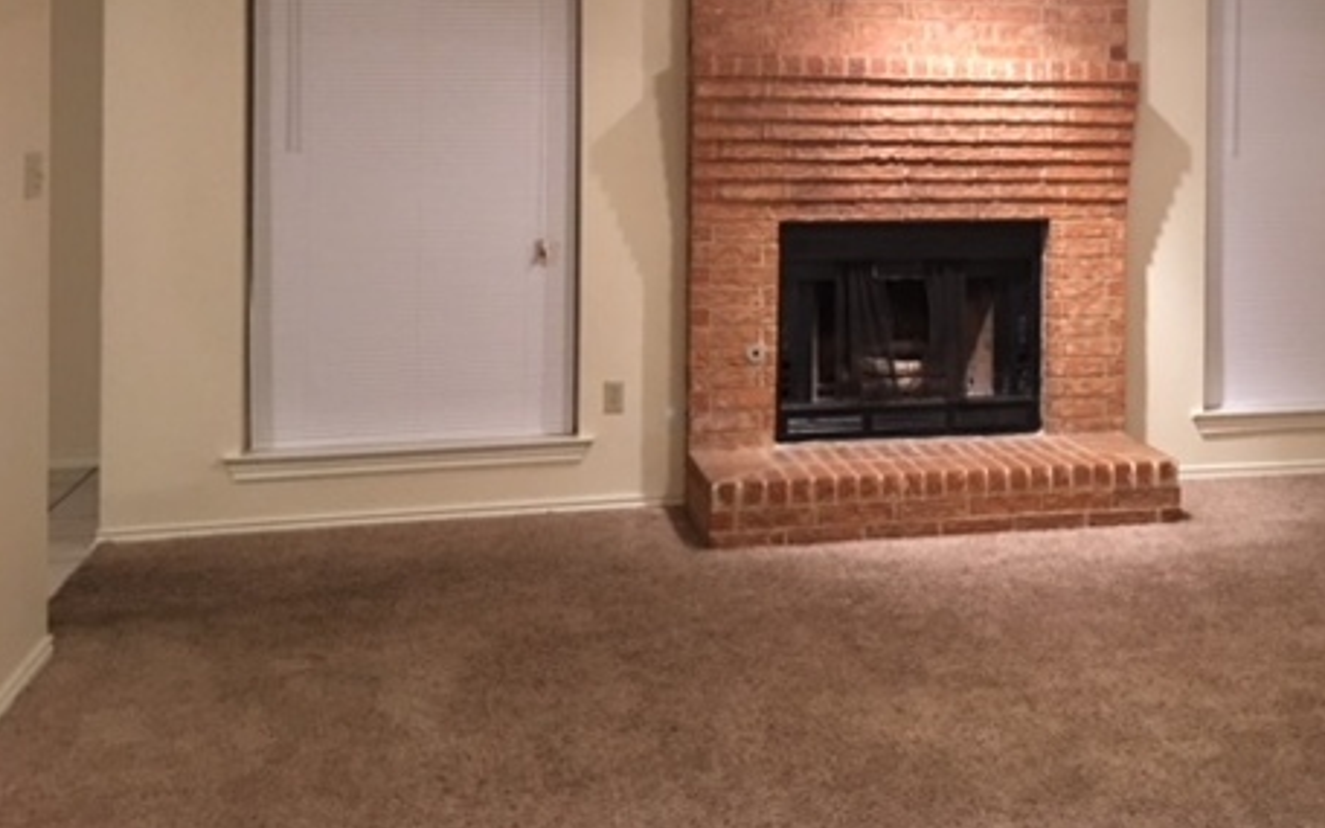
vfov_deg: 27.9
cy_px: 151
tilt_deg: +0.4
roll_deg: -0.5
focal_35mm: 45
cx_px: 949
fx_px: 1625
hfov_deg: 43.3
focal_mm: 4.15
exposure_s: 1/4
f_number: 2.2
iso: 50
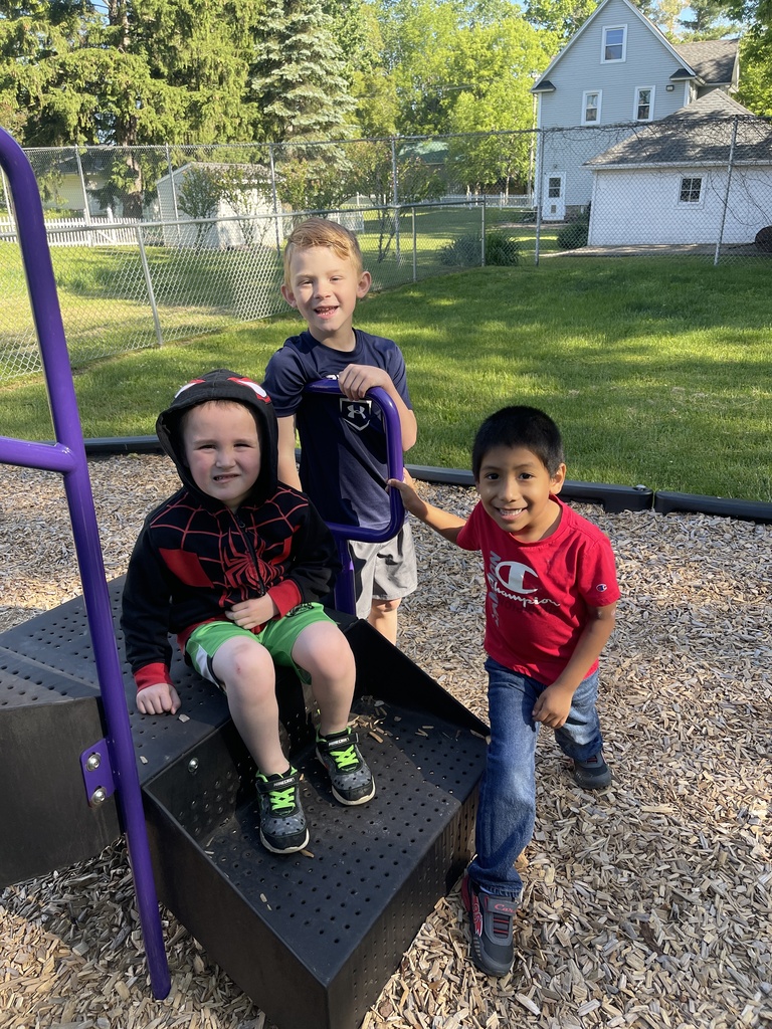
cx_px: 386
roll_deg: +2.5
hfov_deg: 54.9
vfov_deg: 69.4
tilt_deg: -22.4
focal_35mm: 25
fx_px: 743
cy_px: 514
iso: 32
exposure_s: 1/653
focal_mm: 5.1
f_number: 1.6
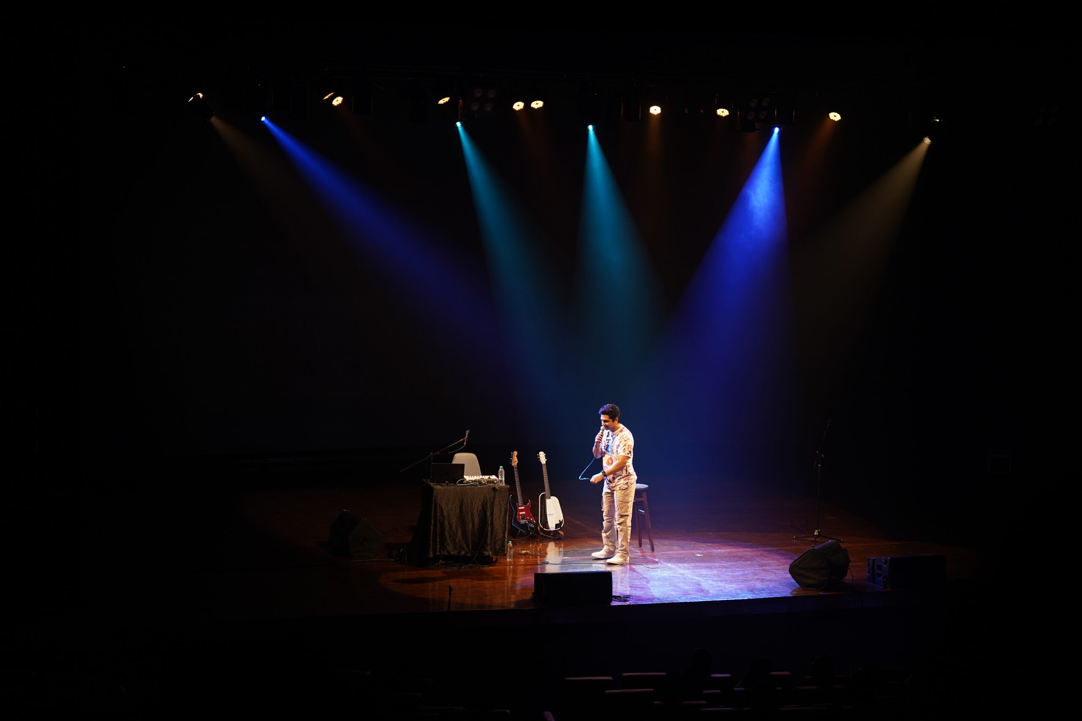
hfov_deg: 28.8
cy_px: 360
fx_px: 2104
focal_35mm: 70
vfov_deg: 19.5
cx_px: 541
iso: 400
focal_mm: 70
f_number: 2.8
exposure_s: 1/100
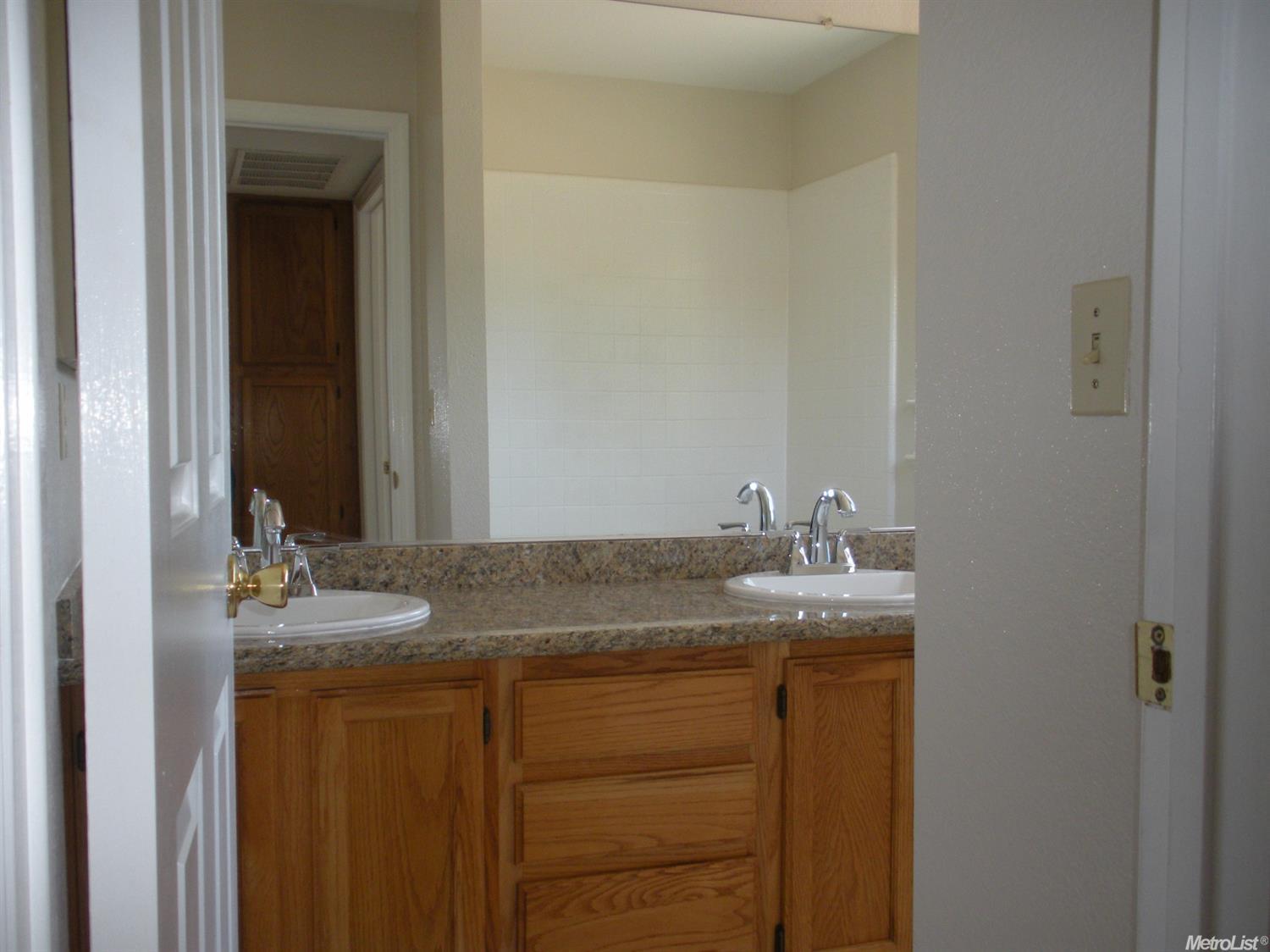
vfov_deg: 40.7
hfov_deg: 52.6
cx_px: 635
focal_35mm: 35
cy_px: 476
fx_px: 1284
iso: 170
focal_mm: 6.3
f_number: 3.5
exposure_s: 1/59.8
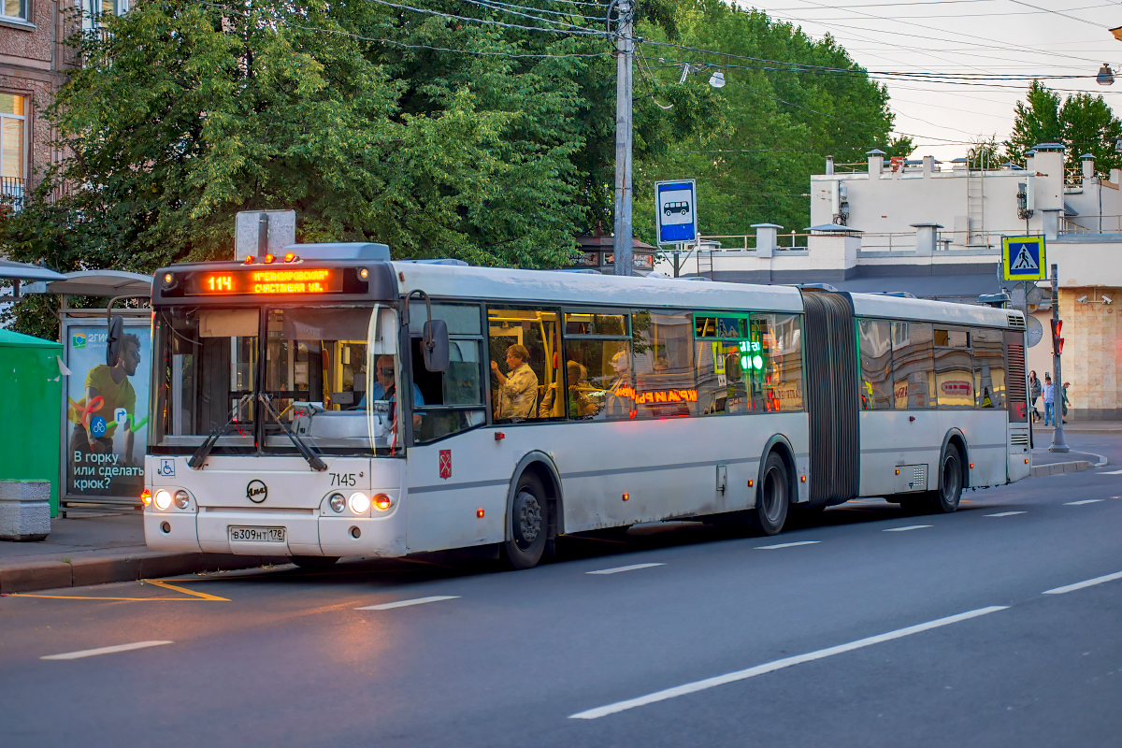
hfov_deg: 25.4
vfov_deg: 17.1
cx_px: 561
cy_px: 374
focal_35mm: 80
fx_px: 2493
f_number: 2.8
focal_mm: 80
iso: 400
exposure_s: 1/30
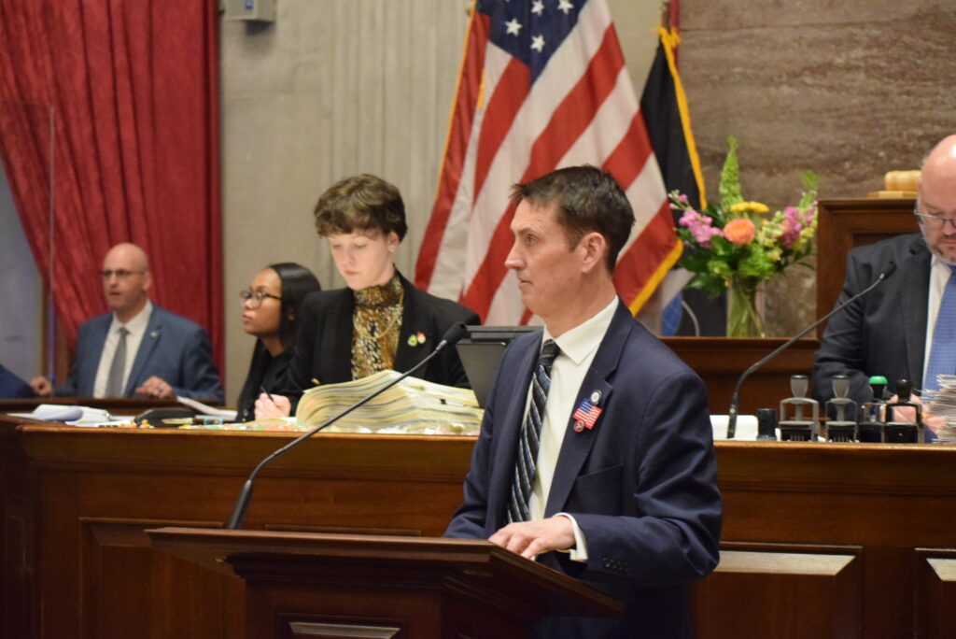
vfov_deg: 11.4
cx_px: 478
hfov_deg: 17.1
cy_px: 320
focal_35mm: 120
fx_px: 3188
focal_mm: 80
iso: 6400
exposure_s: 1/40
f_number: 4.8
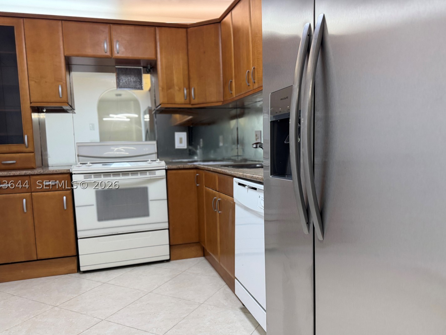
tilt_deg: -7.4
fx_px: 348
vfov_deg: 51.3
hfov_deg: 65.3
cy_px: 185
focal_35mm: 27
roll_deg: +2.2
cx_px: 215
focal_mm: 6.76
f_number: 1.78
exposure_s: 1/120
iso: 125
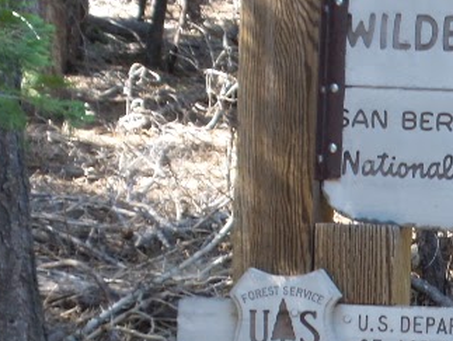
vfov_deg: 11.2
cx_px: 498
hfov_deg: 14.5
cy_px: 246
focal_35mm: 133
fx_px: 1742
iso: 100
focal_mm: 7.5
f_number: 4
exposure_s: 1/30
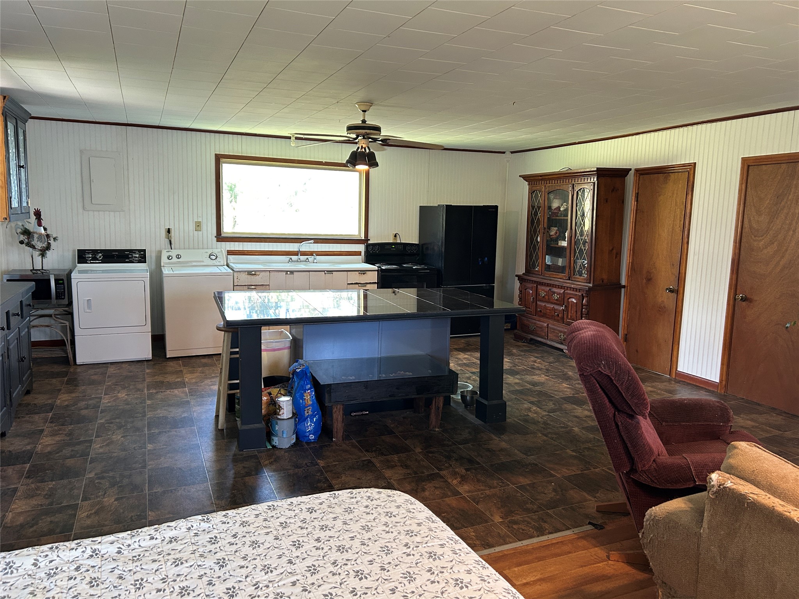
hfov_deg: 67.3
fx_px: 600
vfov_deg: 53.1
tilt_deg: -7.1
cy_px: 300
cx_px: 400
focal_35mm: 26
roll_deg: -1.2
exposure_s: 1/60
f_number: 1.5
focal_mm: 5.7
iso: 200
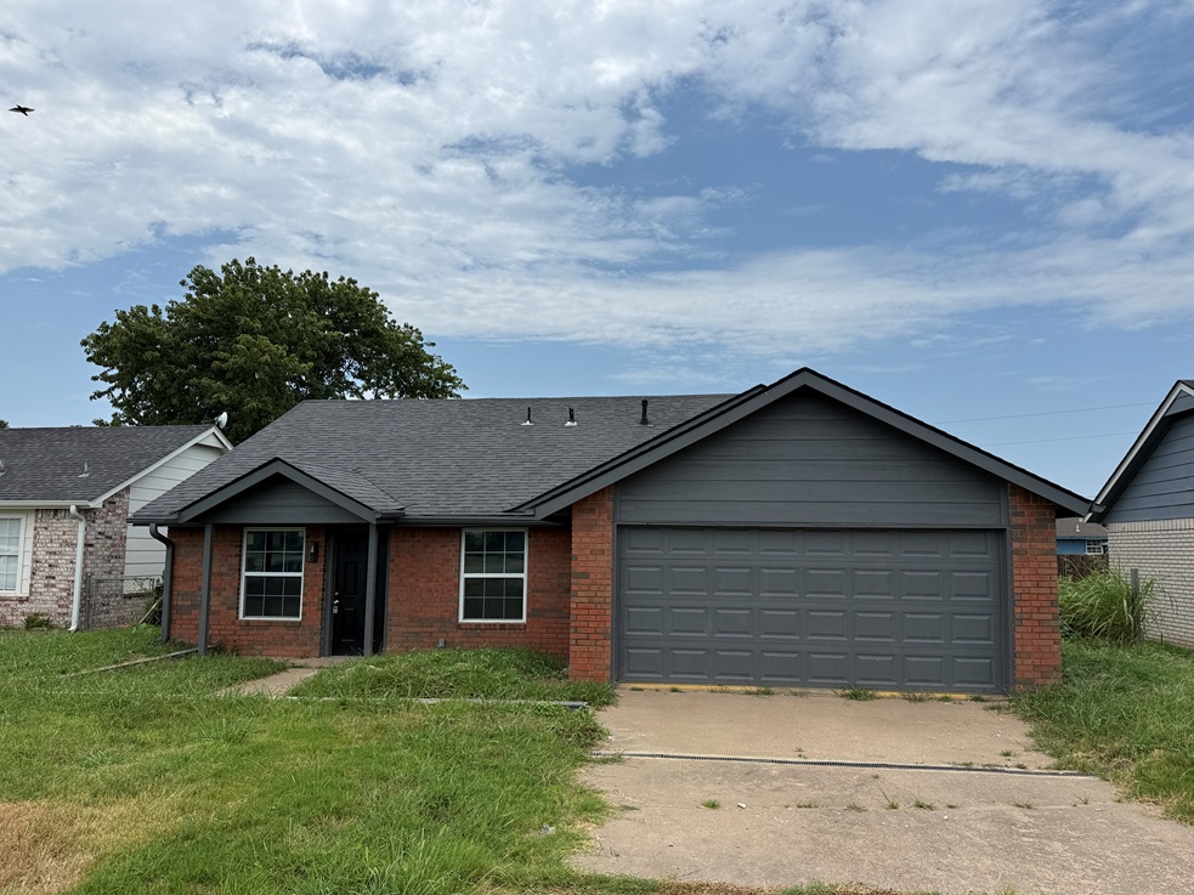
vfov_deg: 54.9
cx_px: 621
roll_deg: -1.1
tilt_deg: +4.6
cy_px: 452
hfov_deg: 69.4
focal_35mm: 25
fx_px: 862
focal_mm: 6.76
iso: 80
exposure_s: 1/8130
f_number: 1.78
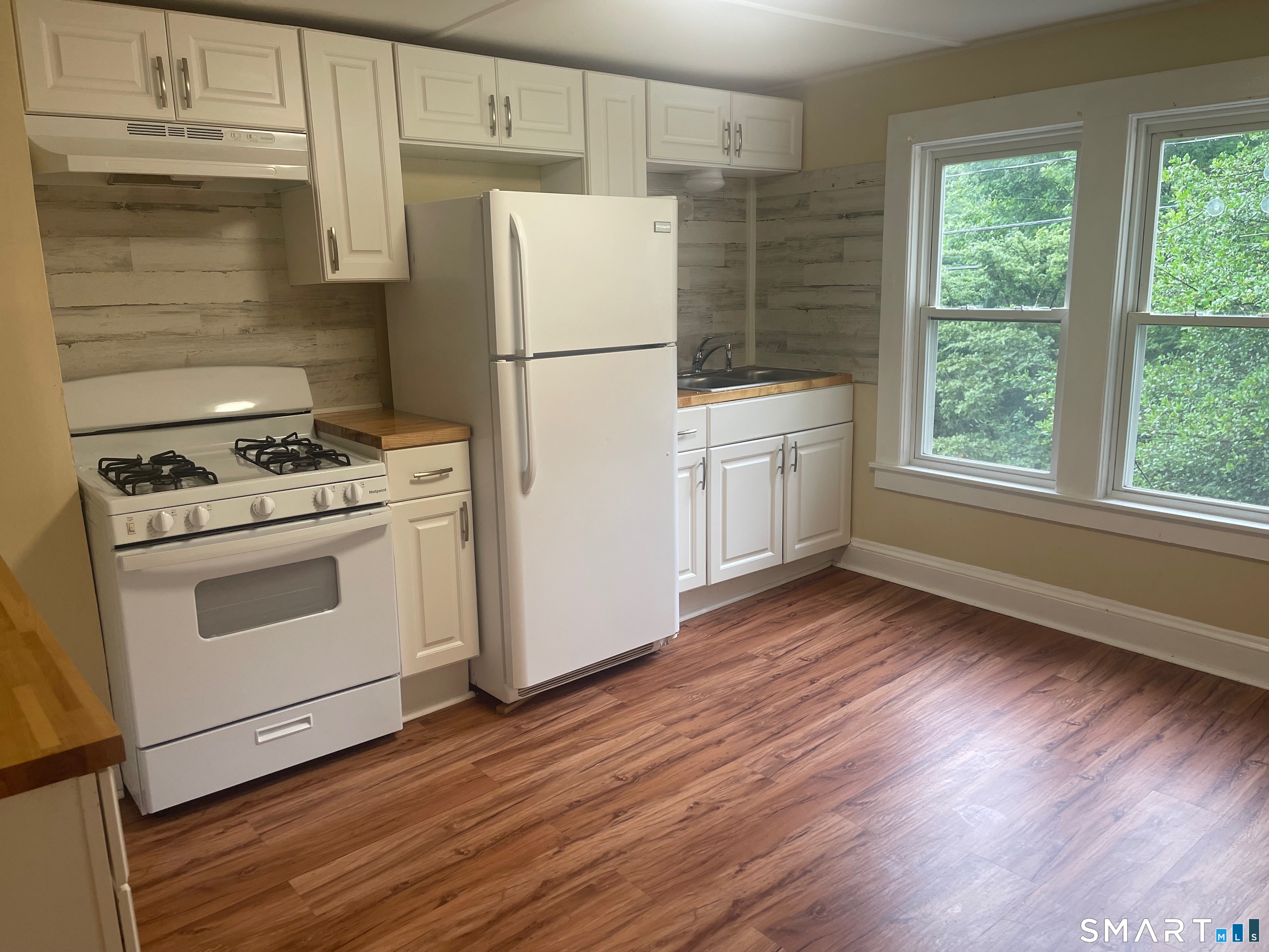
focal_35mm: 26
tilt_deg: -13.5
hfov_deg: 67.3
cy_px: 476
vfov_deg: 53.1
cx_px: 634
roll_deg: +1.6
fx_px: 953
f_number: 1.6
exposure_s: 1/120
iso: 125
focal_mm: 5.1
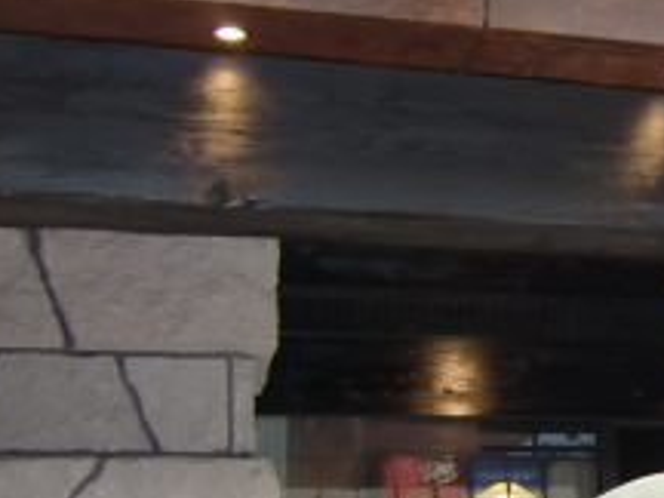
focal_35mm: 83
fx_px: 1592
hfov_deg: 21.4
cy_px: 421
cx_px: 852
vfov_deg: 17.6
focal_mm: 4.9
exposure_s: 1/60
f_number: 2.6
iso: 64
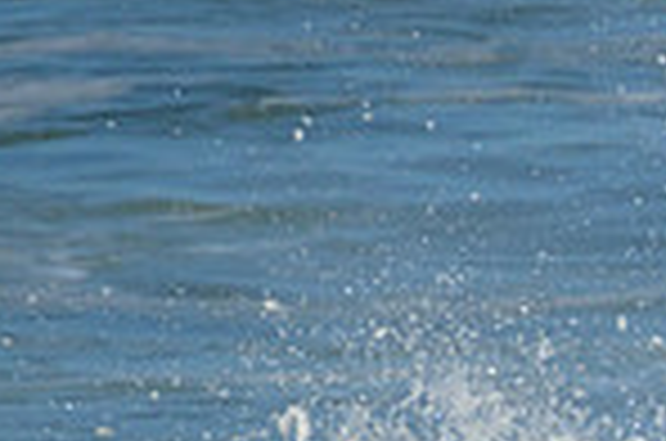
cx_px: 1527
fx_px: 74745
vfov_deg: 0.3
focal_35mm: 4049
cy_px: 800
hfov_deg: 0.5
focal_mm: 800
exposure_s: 1/2000
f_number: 11
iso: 560
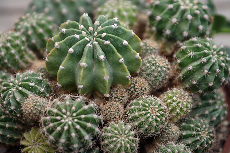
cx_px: 115
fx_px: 447
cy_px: 76
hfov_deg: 28.8
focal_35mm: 70
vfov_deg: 19.5
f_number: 4
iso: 200
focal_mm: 70
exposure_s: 1/80
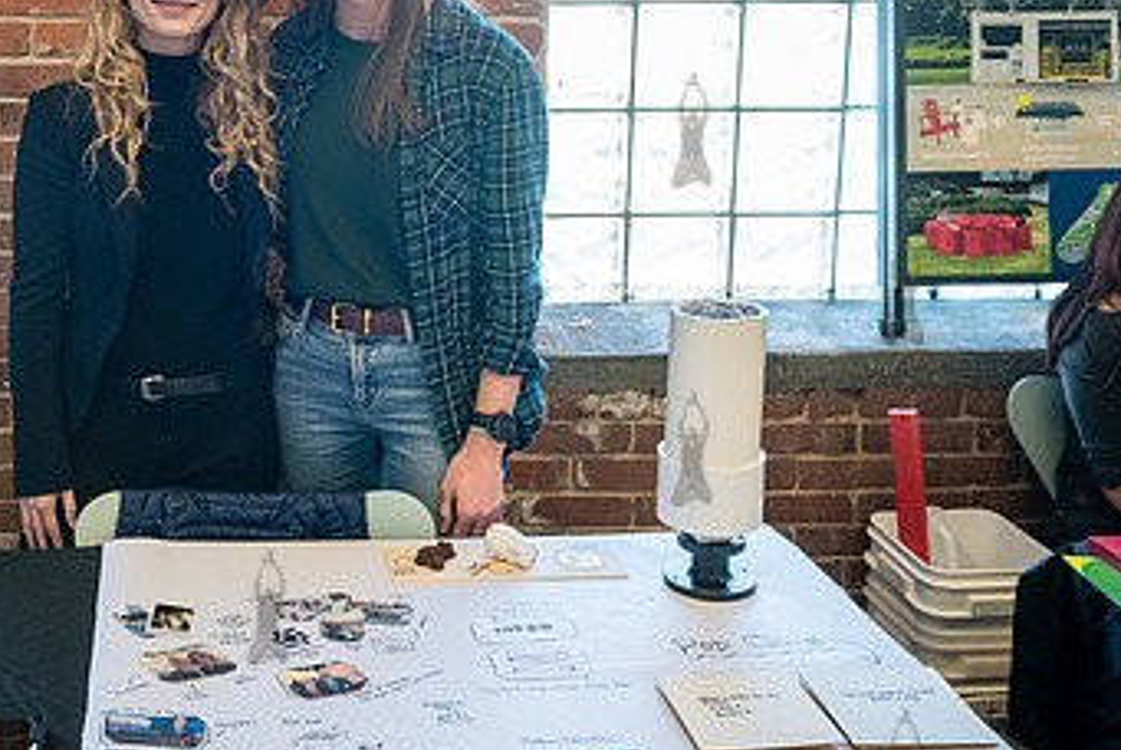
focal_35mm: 47
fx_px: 1465
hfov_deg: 40.6
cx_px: 270
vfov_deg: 28.4
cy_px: 206
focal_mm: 24
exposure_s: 1/320
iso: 2500
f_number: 4.5
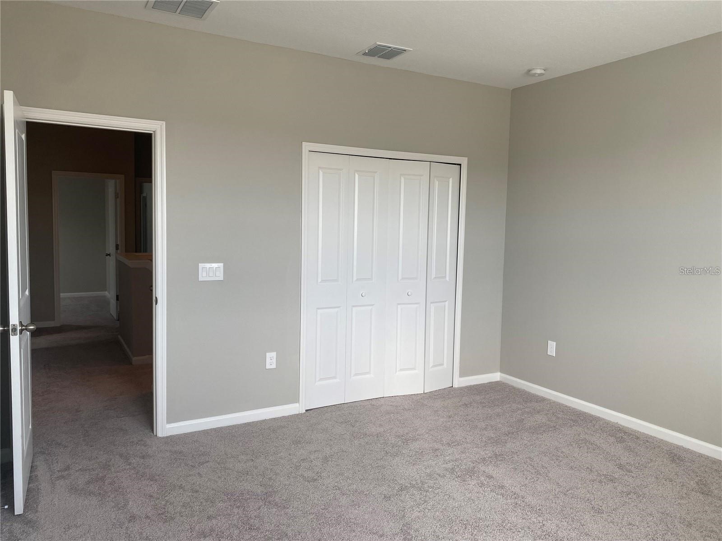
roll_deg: -1.4
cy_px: 270
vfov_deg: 53.1
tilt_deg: -4.6
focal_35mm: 26
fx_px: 542
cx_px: 361
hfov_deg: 67.3
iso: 64
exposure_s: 1/122
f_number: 1.8
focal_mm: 4.25
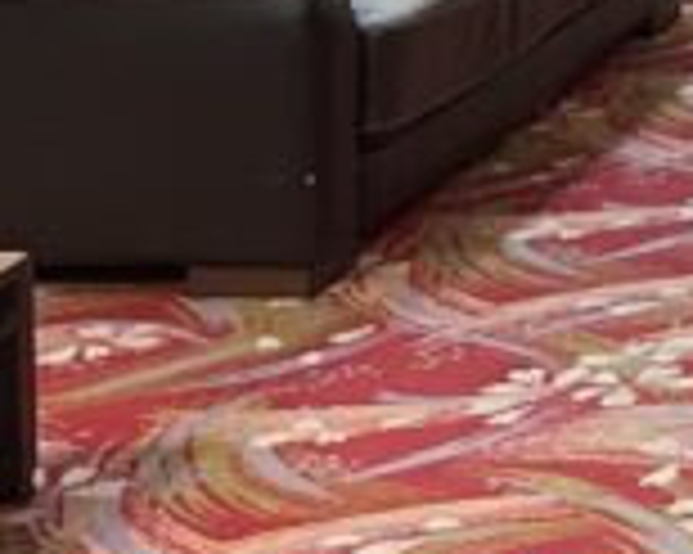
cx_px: 1719
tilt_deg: -6.1
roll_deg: -0.8
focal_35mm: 169
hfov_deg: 9.9
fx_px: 3464
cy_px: -459
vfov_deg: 8.7
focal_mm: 5.1
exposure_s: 1/50
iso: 160
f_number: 1.6
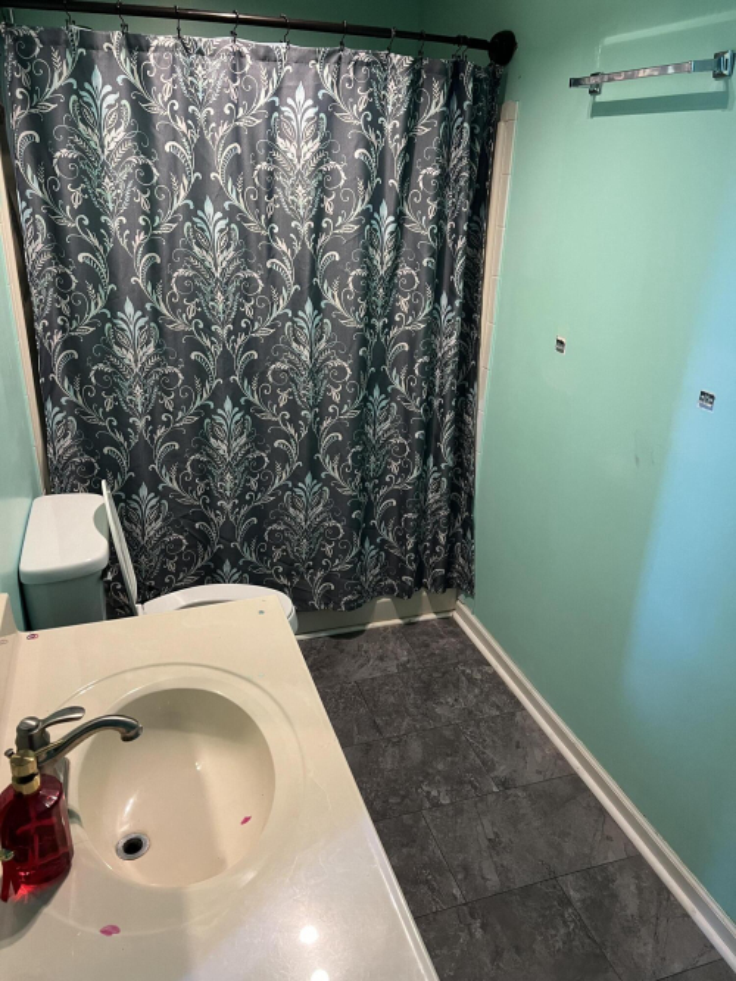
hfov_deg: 53.0
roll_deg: -0.7
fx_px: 737
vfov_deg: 67.3
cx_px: 368
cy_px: 490
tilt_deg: -23.4
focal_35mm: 26
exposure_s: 1/60
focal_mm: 5.7
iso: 320
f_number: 1.5
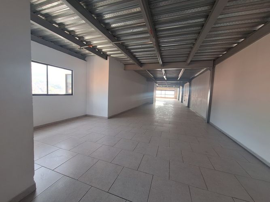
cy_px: 101
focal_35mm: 13
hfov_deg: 106.2
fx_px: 101
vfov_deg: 89.9
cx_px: 135
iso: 50
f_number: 2.2
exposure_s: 1/60
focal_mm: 1.74
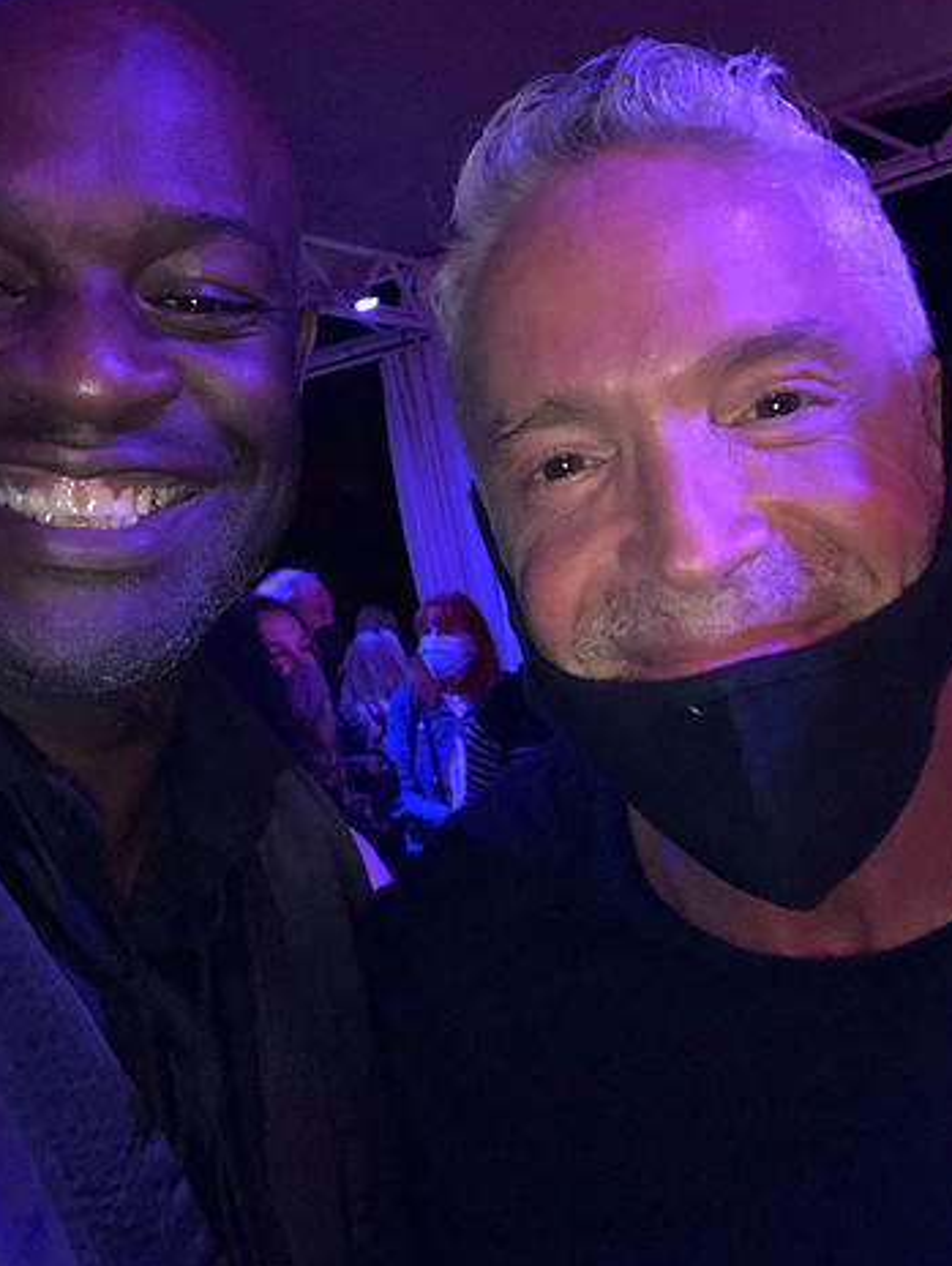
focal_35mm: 40
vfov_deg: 46.6
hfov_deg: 36.0
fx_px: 1464
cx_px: 450
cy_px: 535
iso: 640
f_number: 2.2
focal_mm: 2.87
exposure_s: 1/17
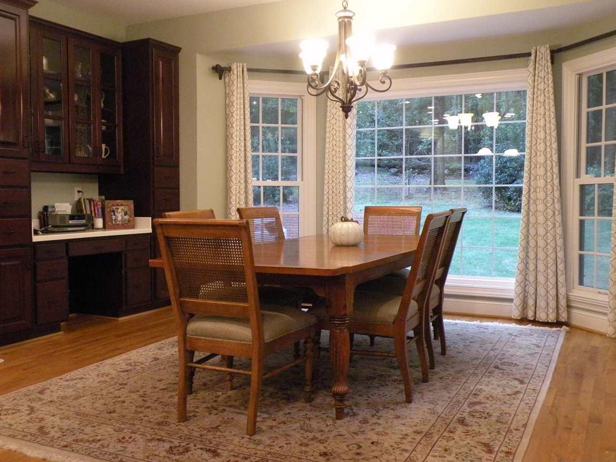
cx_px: 282
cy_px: 234
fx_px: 641
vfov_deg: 39.7
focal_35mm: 36
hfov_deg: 51.3
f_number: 3.2
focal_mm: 5.8
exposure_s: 1/26.1
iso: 400
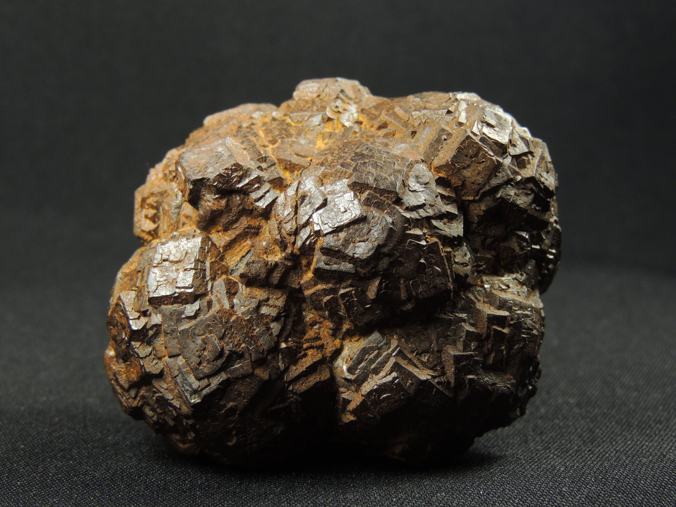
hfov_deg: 26.0
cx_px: 338
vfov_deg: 19.6
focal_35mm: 75
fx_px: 1465
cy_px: 254
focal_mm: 13.3
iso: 140
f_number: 3.9
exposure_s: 1/100
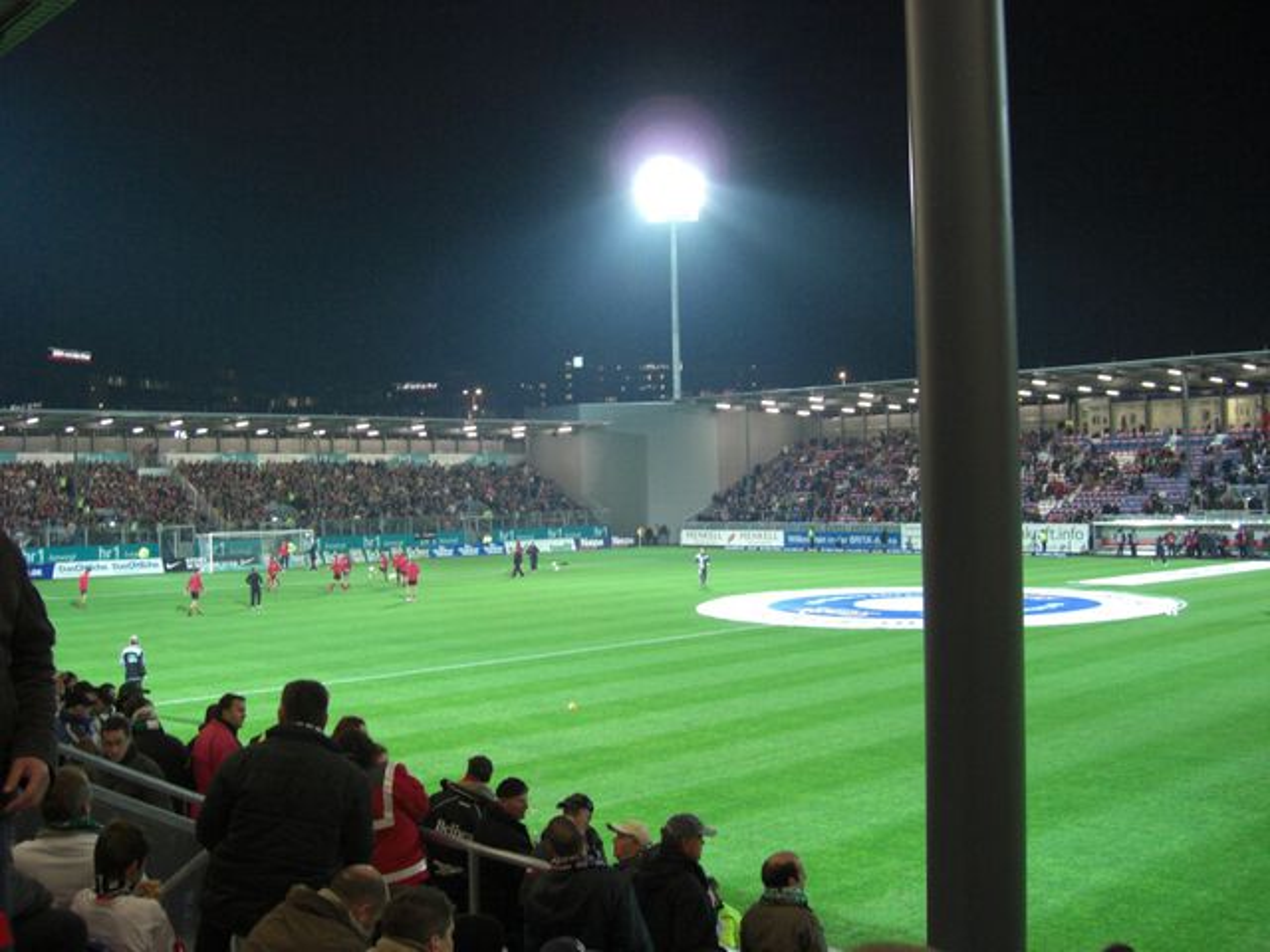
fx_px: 1394
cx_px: 635
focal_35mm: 38
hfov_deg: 49.0
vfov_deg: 37.7
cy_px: 476
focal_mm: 7.9
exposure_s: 1/60
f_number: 2.8
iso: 400
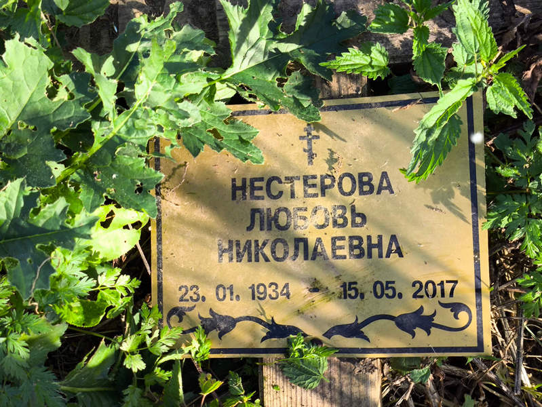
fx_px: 783
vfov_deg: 29.1
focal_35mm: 50
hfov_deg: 38.2
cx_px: 271
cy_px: 204
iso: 50
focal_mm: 4.71
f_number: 1.7
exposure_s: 1/266
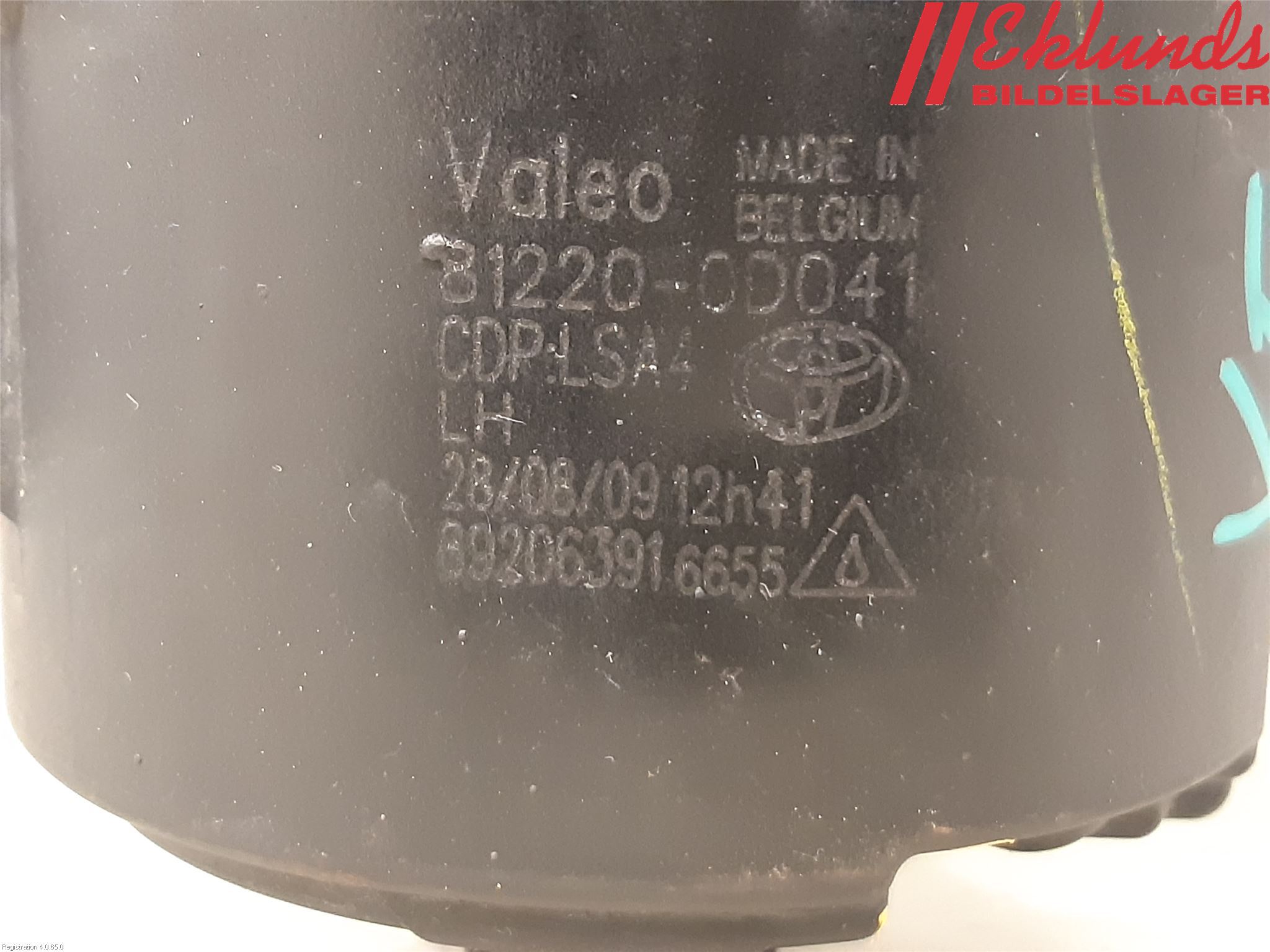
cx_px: 635
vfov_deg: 53.1
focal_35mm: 26
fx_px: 954
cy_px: 476
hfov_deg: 67.3
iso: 500
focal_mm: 3.93
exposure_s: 1/20
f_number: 1.7
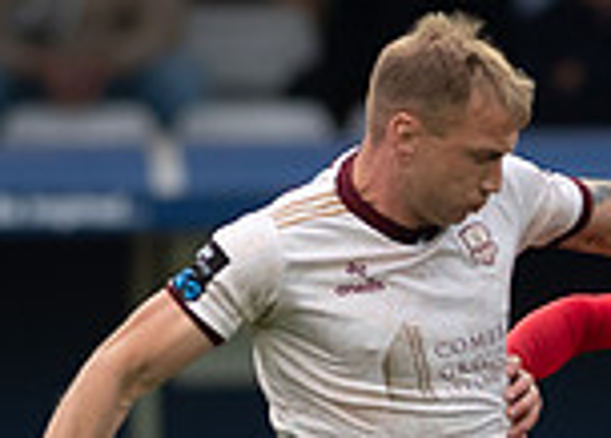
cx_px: 617
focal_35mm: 1688
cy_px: 364
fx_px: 29331
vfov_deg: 0.9
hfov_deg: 1.2
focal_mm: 300
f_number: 2.8
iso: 1250
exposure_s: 1/1250
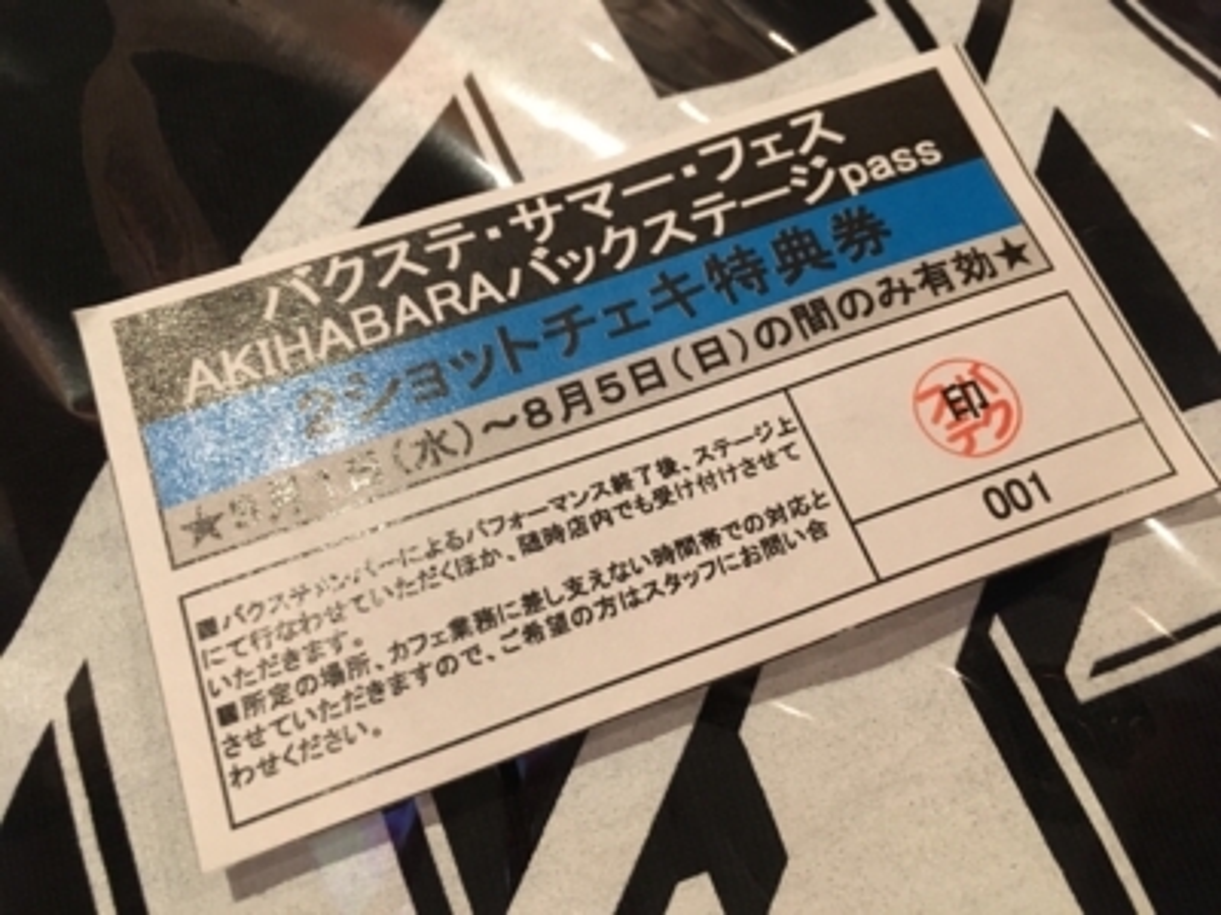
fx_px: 1023
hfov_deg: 61.7
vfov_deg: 48.2
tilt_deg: -67.4
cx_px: 610
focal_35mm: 29
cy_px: 458
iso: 200
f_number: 2.2
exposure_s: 1/15
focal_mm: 4.15
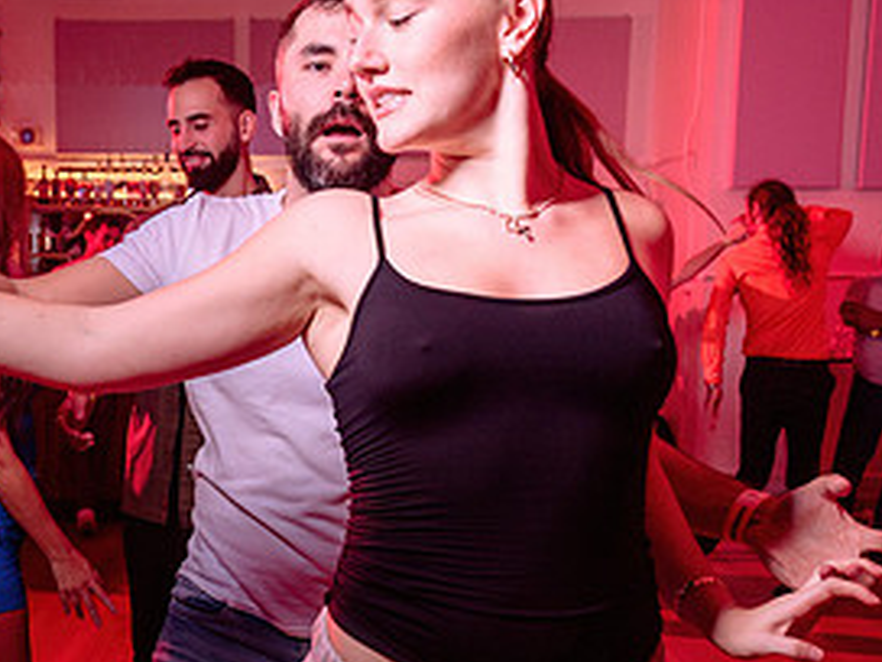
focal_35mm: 53
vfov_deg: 27.2
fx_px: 1350
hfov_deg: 35.6
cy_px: 475
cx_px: 251
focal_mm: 24
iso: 800
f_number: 3.5
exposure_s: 1/50
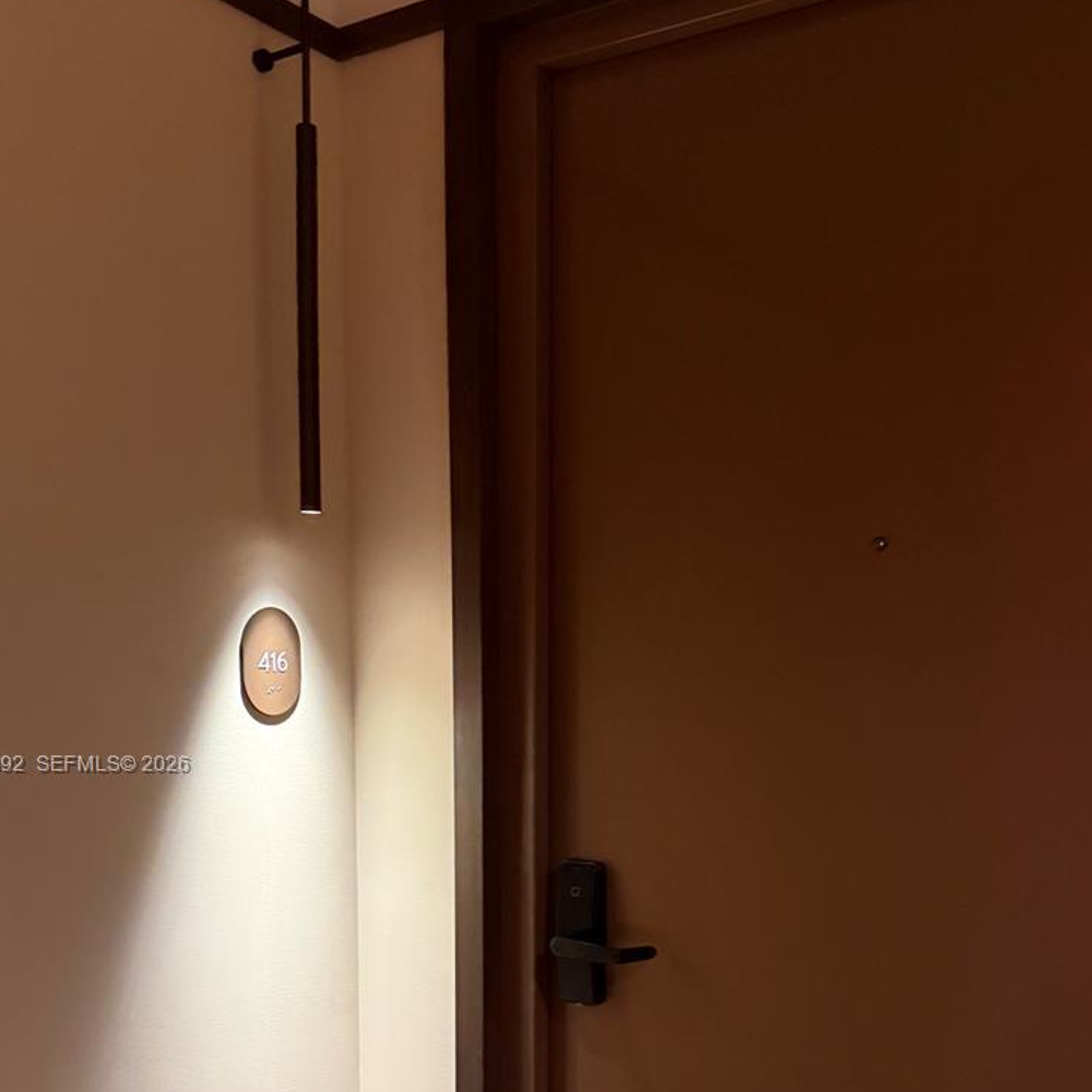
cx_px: 587
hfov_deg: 47.2
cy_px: 766
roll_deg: +0.0
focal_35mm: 35
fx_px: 1249
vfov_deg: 46.1
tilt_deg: -5.0
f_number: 1.78
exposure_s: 1/40
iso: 800
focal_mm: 6.76
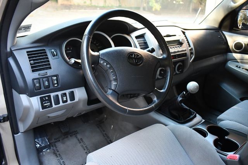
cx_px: 124
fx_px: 207
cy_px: 82
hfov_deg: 62.0
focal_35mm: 30
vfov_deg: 43.6
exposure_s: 1/125
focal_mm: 20
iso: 2800
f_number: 3.5
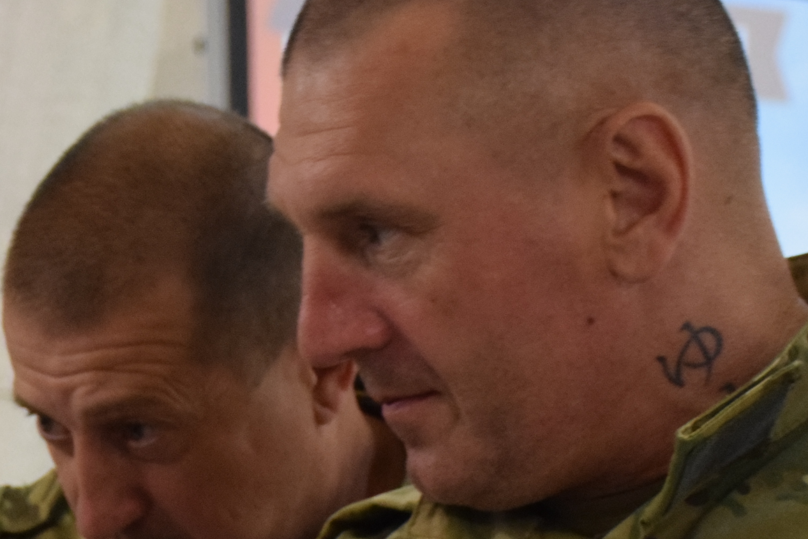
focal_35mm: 167
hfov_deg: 12.2
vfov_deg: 8.1
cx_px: 64
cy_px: 807
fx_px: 3749
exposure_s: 1/60
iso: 2500
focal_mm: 34
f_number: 4.2
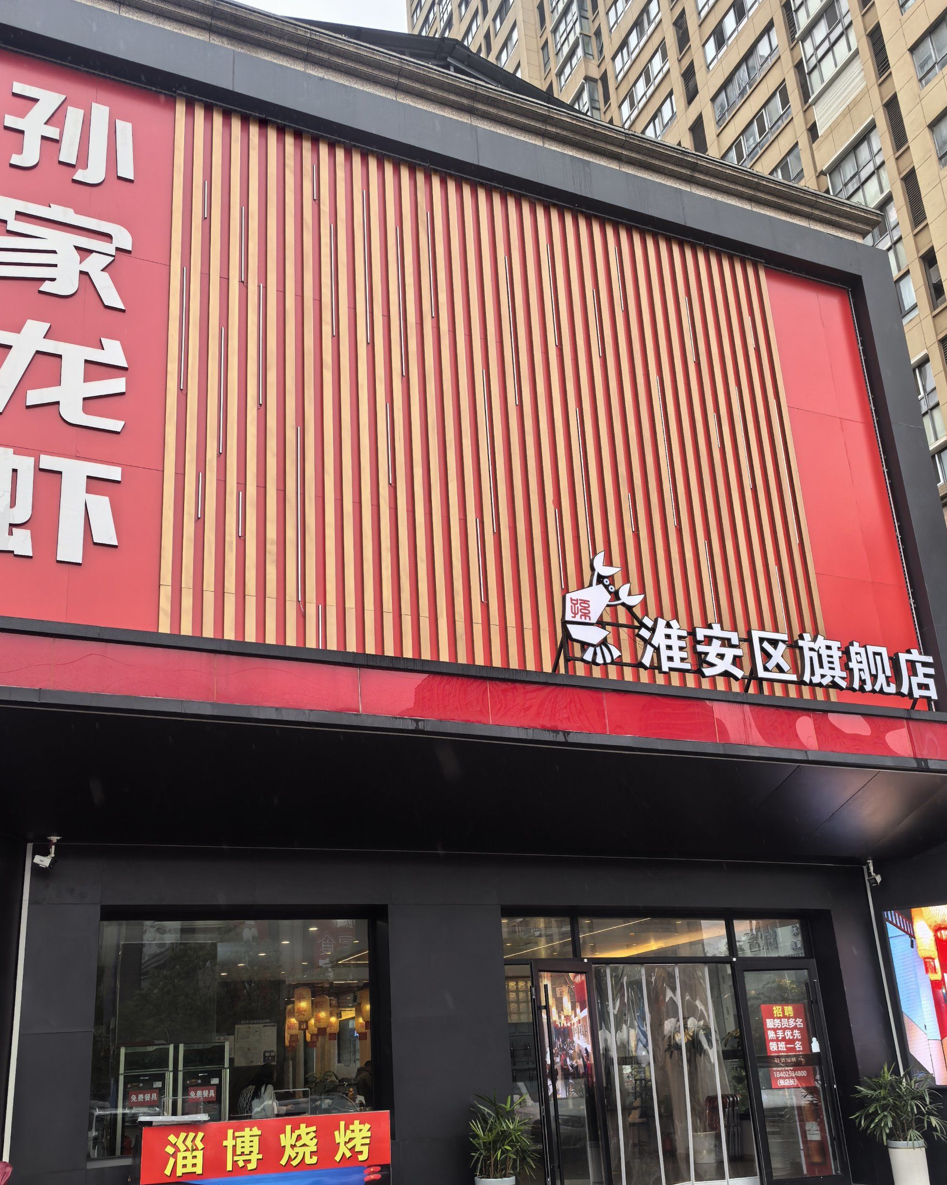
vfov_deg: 56.9
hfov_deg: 47.1
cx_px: 460
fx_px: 1086
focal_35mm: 31
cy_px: 679
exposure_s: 1/500
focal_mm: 5.75
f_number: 2
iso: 50
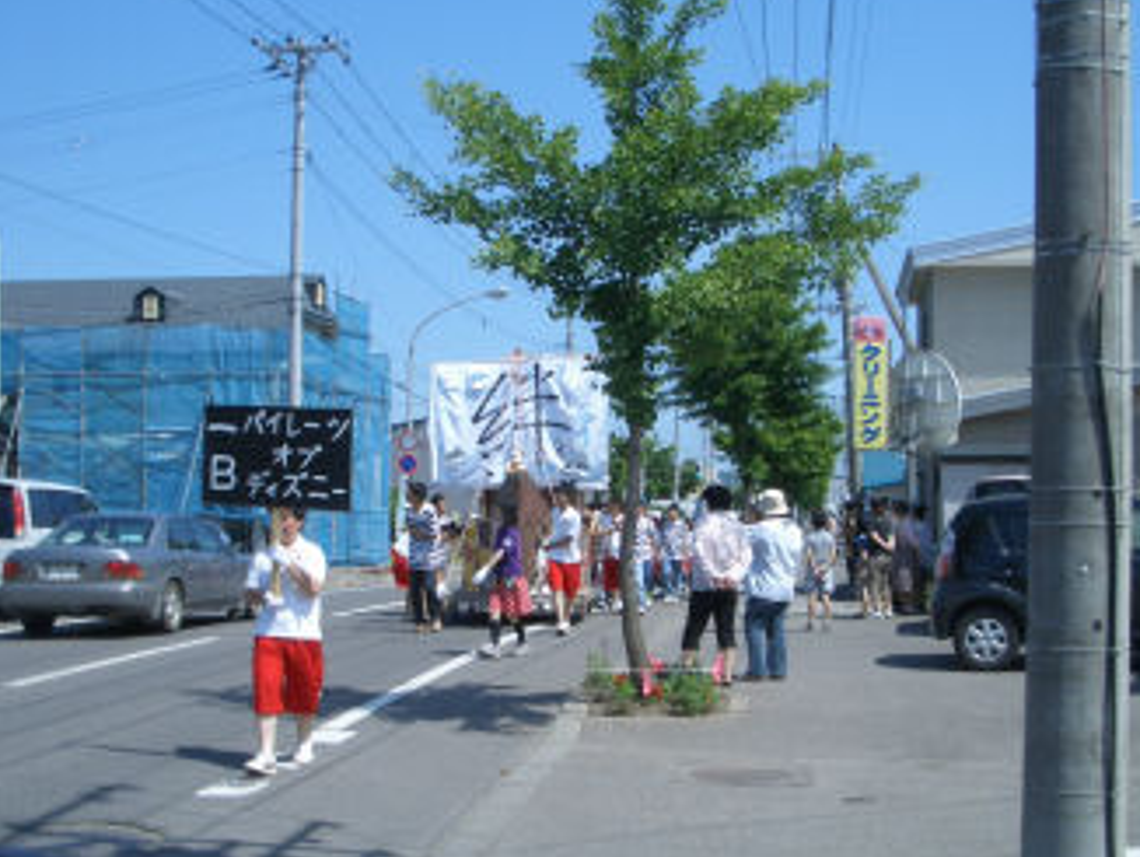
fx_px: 1747
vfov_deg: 27.6
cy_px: 418
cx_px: 539
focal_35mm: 53
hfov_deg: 36.1
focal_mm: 6.8
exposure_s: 1/640
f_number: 4.6
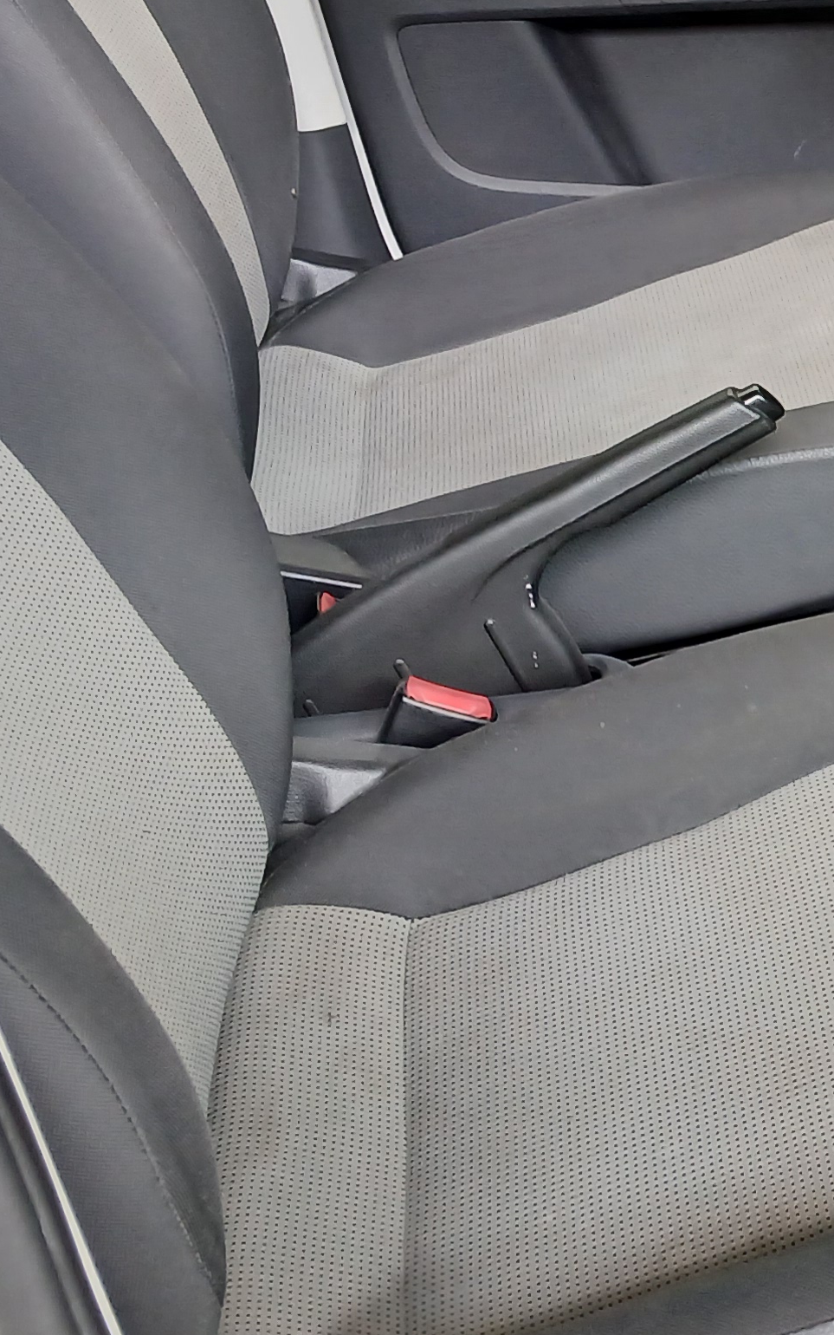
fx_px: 2654
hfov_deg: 16.4
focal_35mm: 73
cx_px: 1209
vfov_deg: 27.9
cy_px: 396
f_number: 1.8
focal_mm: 3.98
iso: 100
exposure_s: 1/60
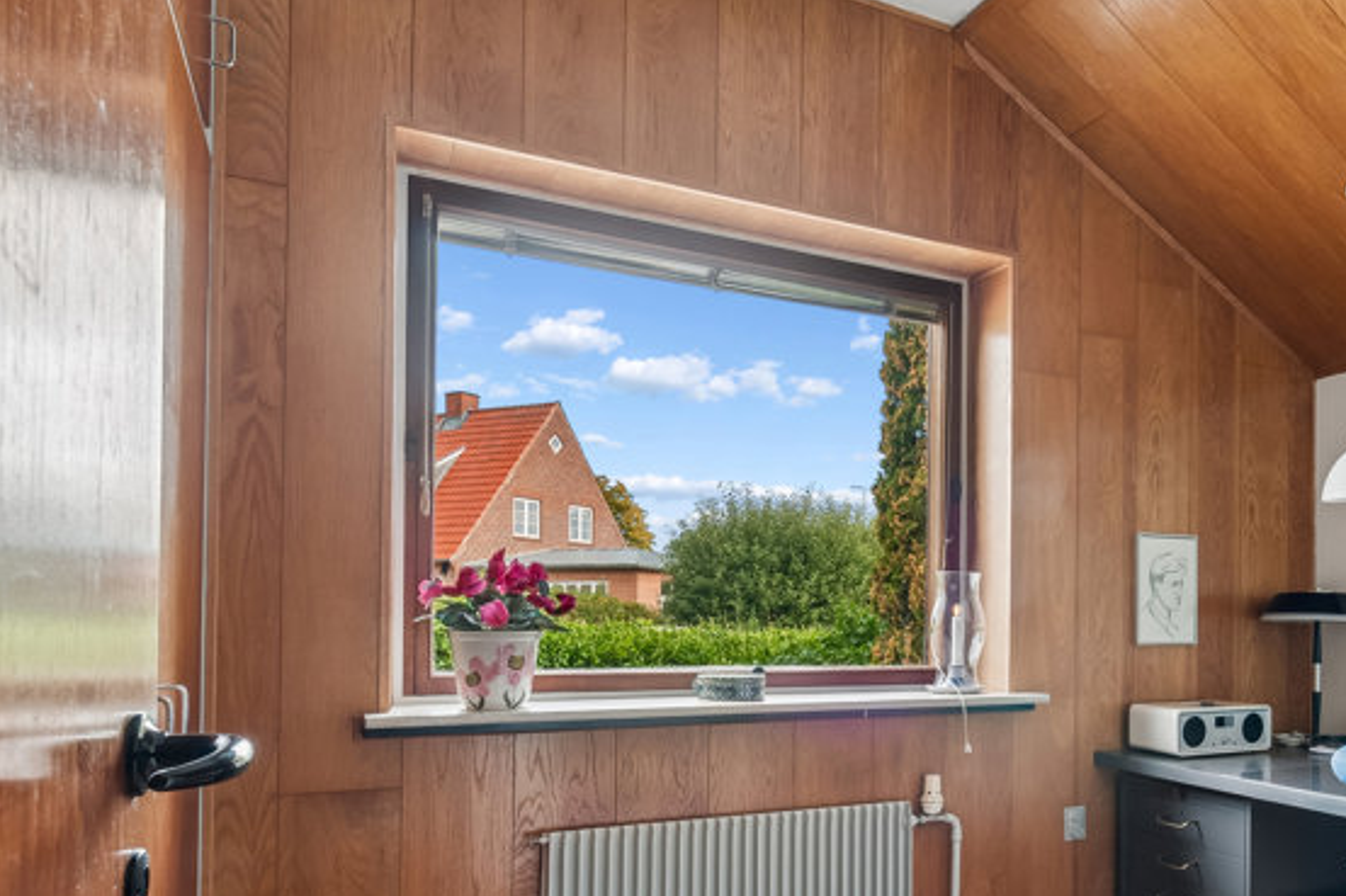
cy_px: 603
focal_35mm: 26
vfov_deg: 48.6
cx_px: 928
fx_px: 972
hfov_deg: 67.0
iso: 200
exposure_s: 1/20
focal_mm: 12
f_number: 10
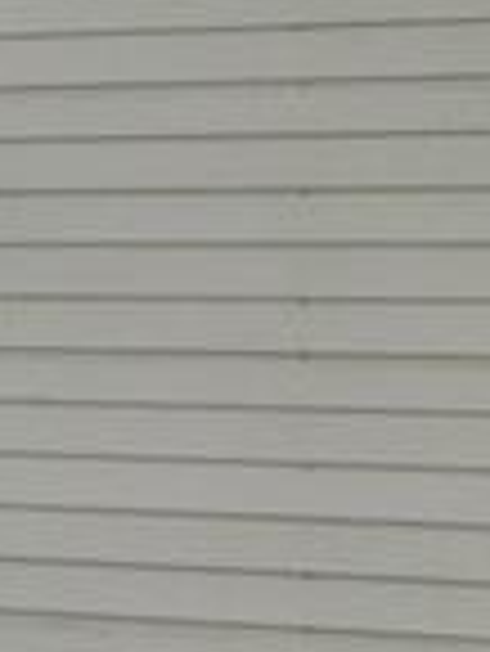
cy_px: 184
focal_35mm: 162
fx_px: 3053
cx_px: -1160
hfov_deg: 7.6
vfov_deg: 12.2
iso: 125
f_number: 3
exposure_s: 1/100
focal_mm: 4
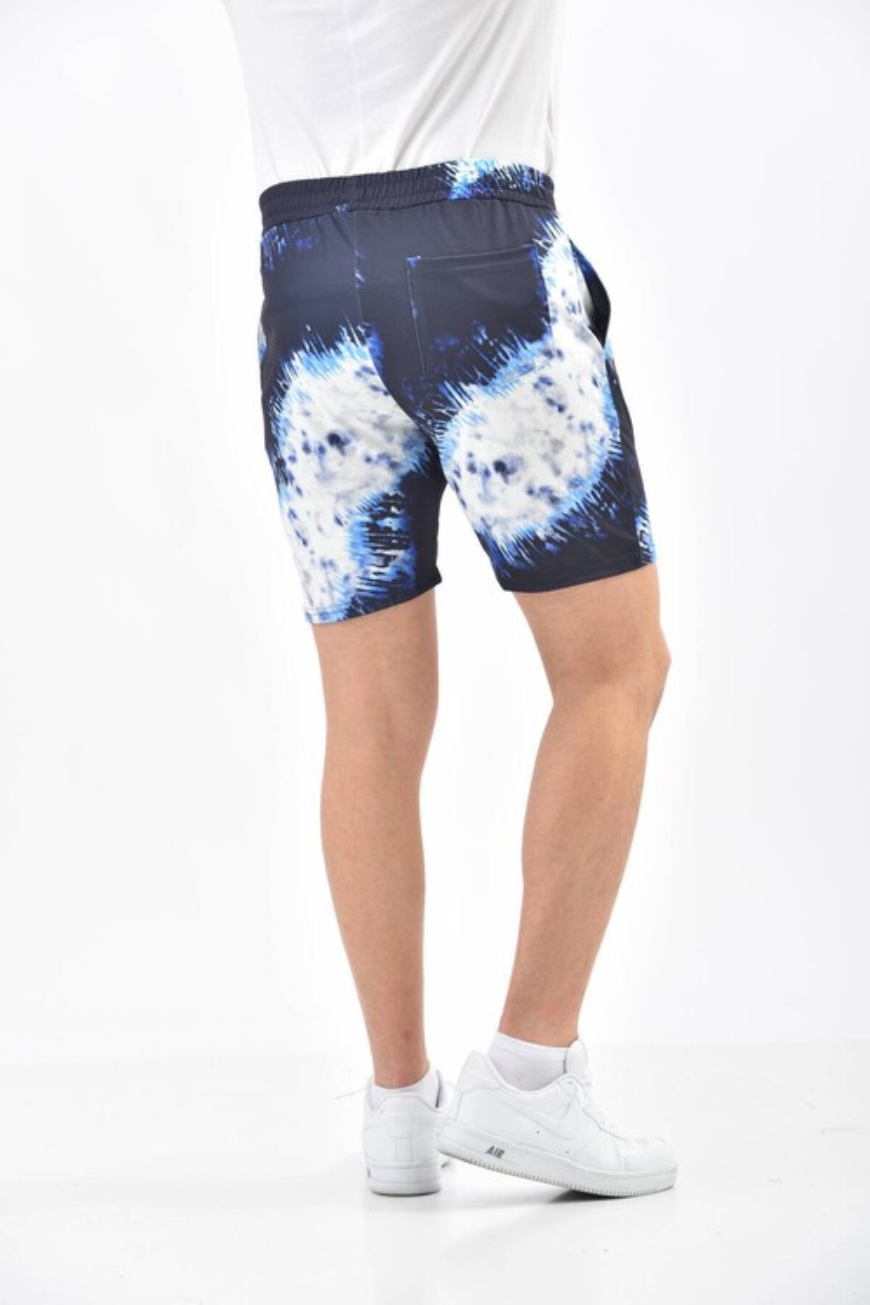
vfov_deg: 18.3
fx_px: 4060
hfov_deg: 12.2
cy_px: 652
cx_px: 435
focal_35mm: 112
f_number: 7.1
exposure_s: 1/160
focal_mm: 112
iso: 100
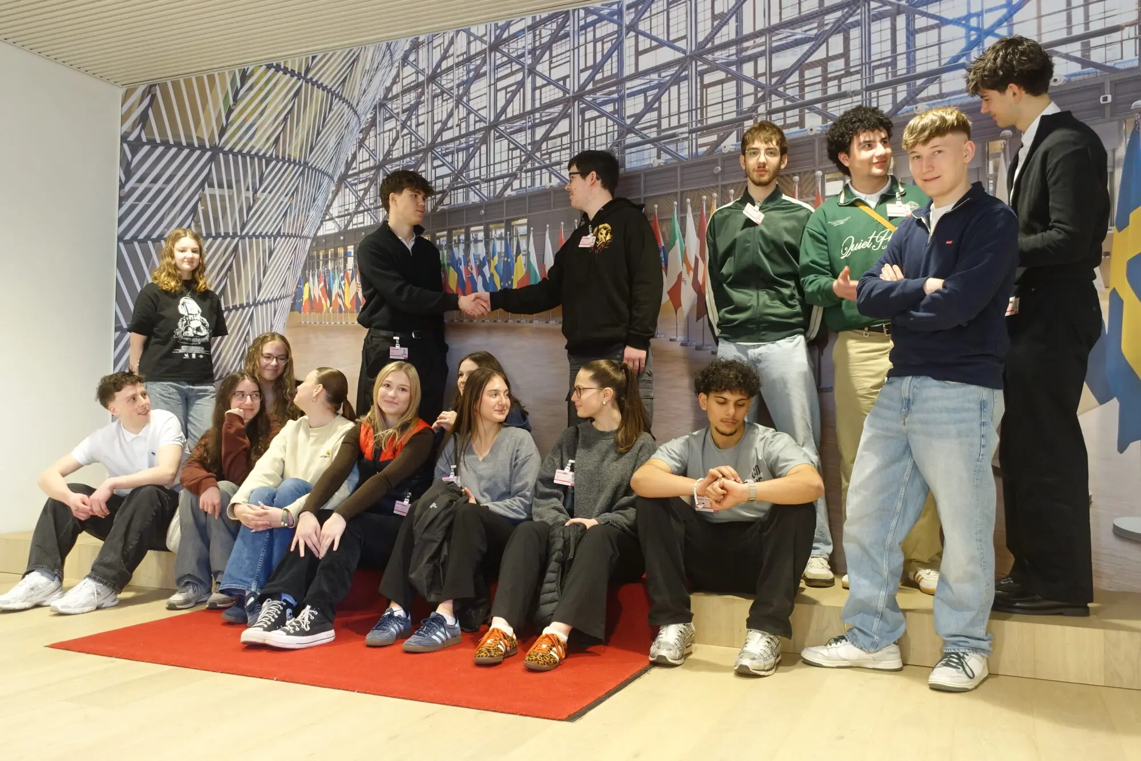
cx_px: 570
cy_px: 380
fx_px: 951
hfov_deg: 61.9
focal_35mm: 30
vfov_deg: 43.6
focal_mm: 10.89
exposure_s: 1/30
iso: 320
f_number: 2.5
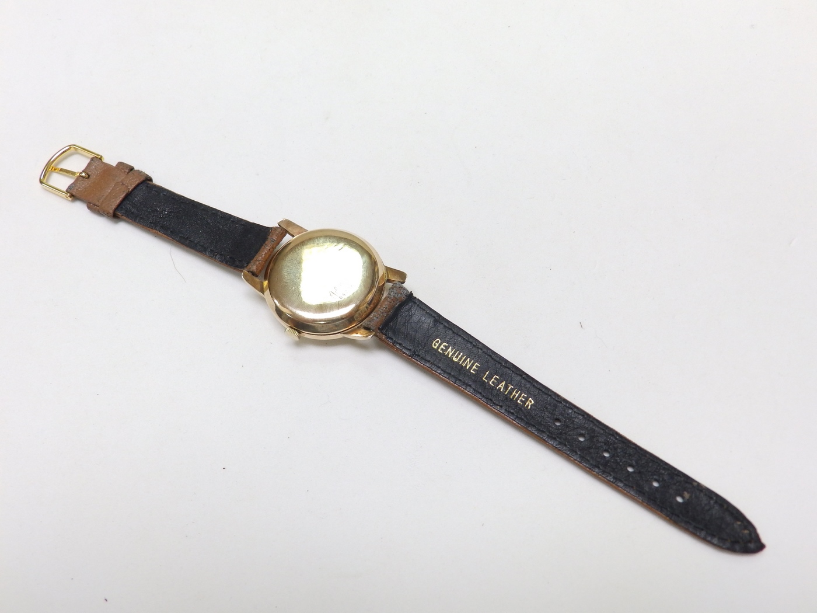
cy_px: 306
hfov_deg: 56.8
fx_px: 755
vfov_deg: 44.2
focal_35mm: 32
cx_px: 408
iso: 250
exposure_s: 1/30
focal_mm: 5.7
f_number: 3.7
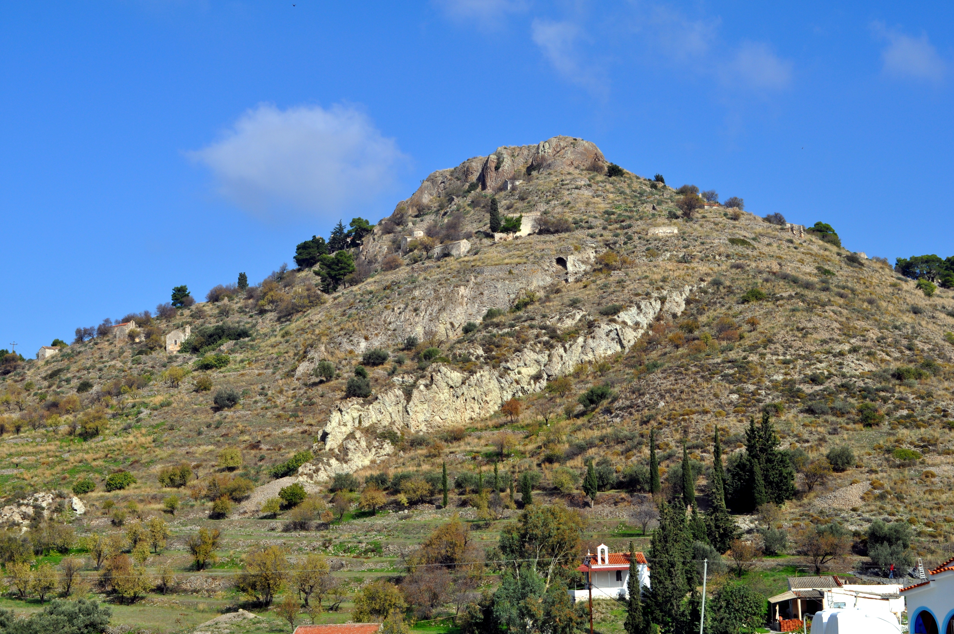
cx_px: 477
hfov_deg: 37.9
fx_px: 1390
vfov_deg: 25.7
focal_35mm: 52
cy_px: 317
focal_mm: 35
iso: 200
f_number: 10
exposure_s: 1/400
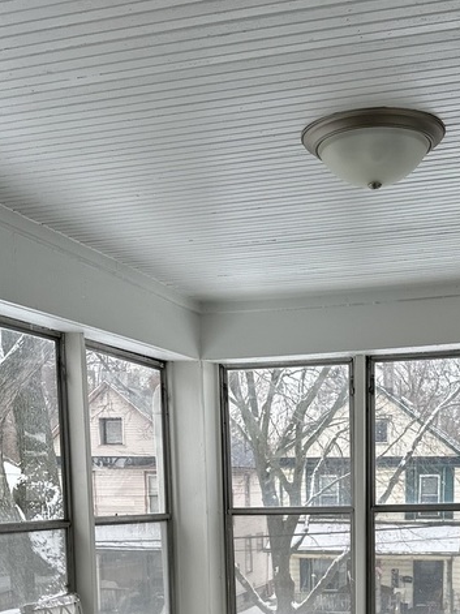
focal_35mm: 55
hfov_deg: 26.1
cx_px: 358
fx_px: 975
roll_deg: -1.7
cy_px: 635
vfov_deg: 31.8
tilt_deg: -9.4
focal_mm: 6.86
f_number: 1.78
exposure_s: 1/355
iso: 80
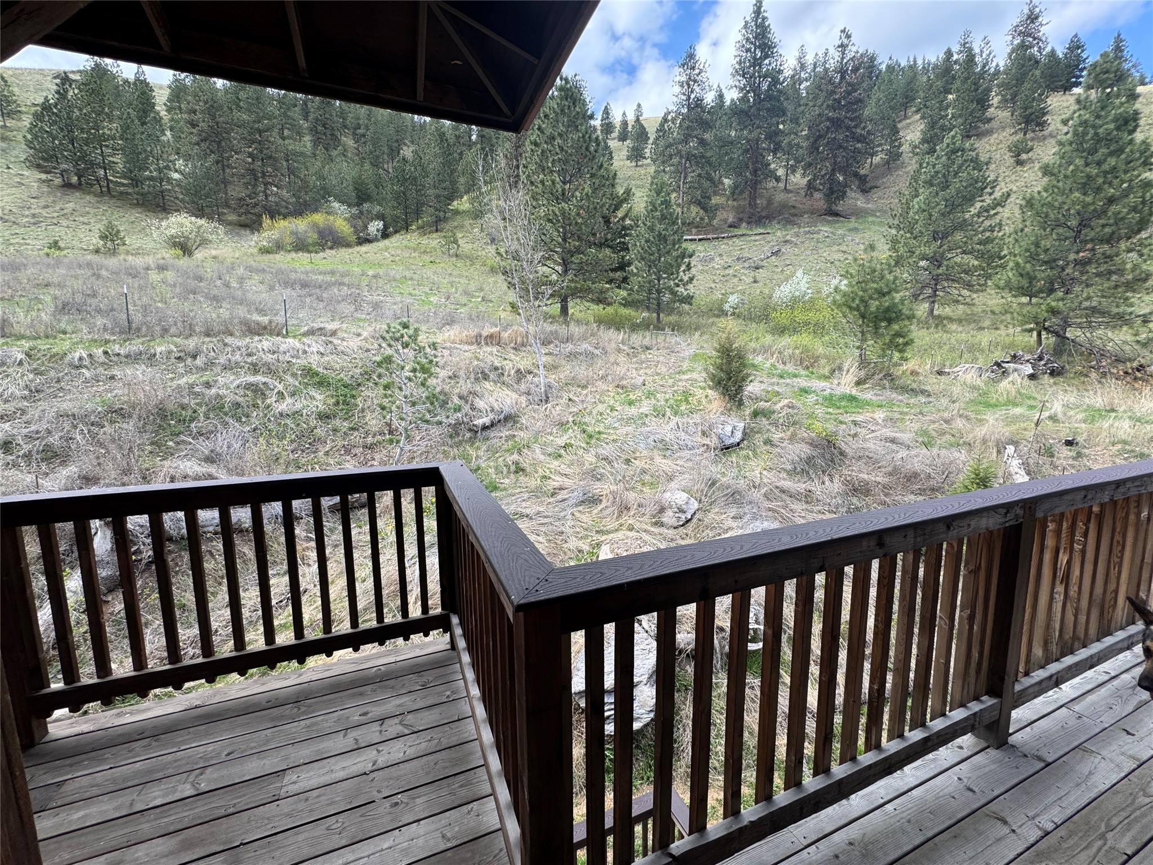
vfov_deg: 85.7
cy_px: 432
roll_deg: +2.9
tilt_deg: -7.8
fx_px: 466
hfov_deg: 102.1
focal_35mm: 14
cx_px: 576
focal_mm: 2.22
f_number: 2.2
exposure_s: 1/366
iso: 40
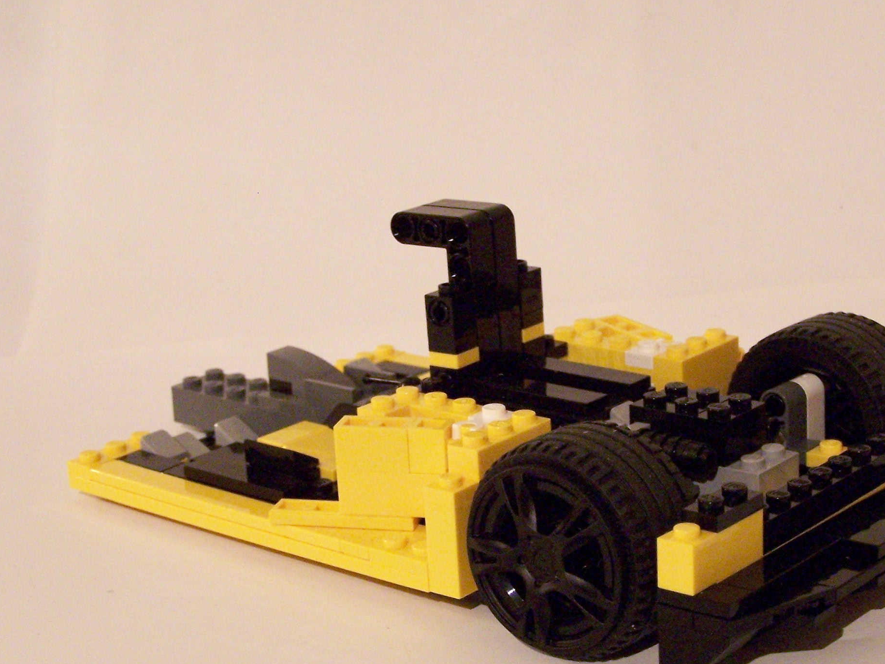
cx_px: 543
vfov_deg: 17.8
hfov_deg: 23.5
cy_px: 359
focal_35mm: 83
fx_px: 2122
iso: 400
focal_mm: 9.8
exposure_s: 1/8
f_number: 3.1
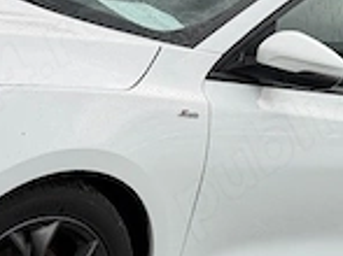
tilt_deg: -12.1
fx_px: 970
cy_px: 123
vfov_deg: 15.1
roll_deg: -18.1
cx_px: 54
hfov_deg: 19.8
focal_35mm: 98
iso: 80
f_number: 1.78
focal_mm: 6.76
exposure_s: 1/555
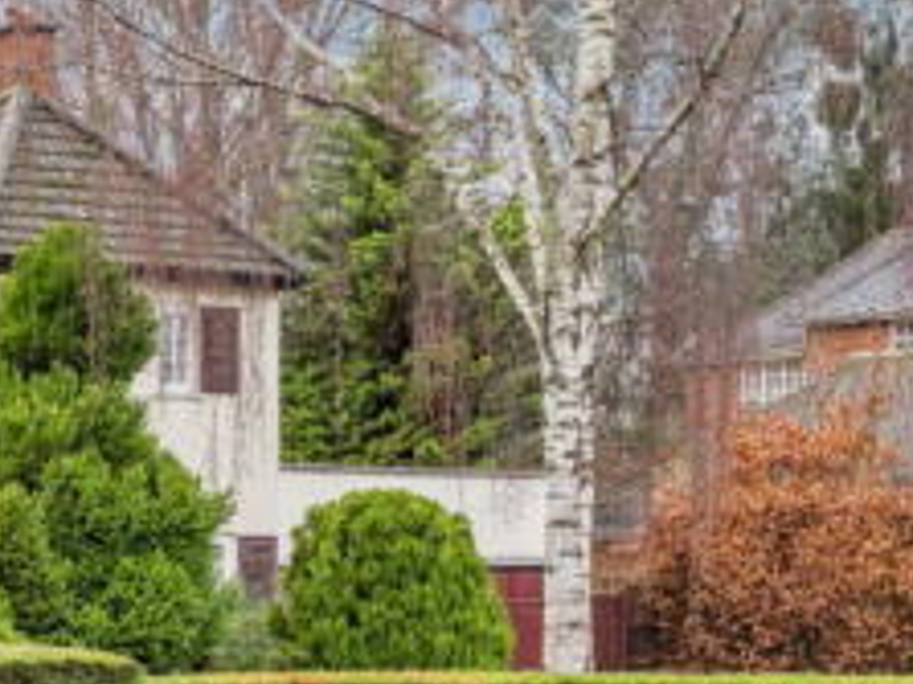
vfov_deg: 14.8
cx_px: -215
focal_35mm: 99
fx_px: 2610
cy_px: 567
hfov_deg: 18.7
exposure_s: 1/50
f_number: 4
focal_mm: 35
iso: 320
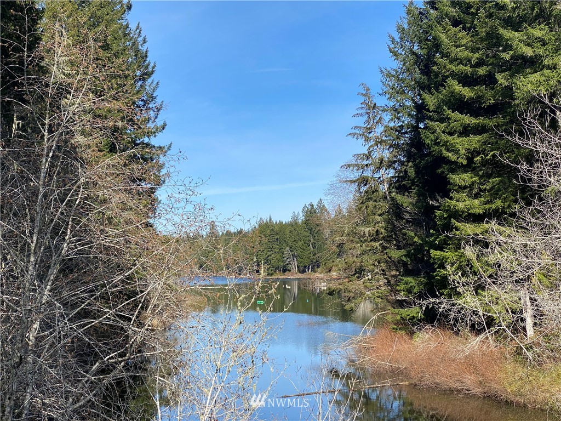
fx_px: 843
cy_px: 210
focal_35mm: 52
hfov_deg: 36.8
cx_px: 280
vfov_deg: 28.0
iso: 20
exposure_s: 1/999
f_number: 2
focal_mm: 6
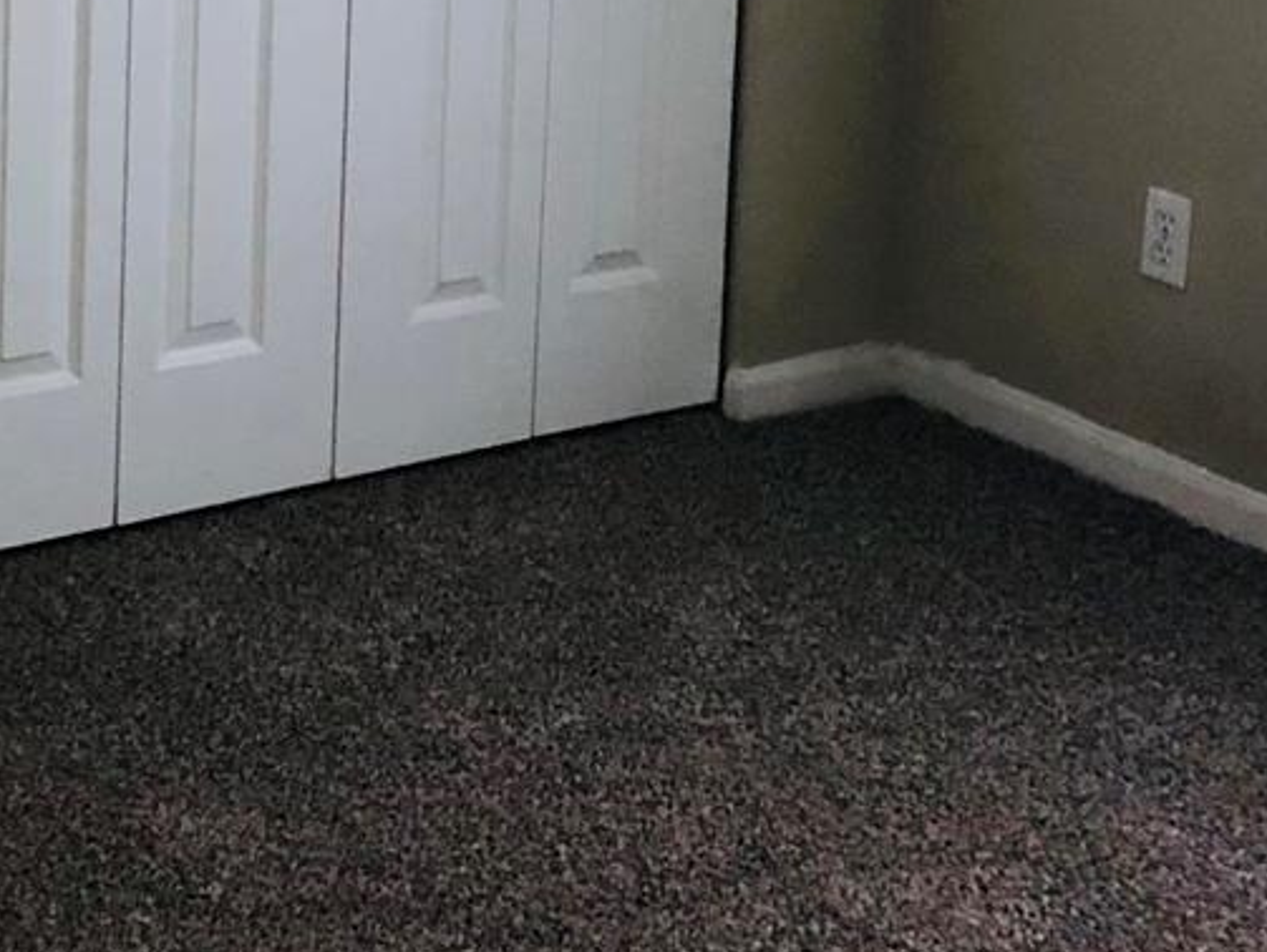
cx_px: 320
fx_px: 3260
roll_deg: -0.4
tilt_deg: -10.8
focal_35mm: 89
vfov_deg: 16.1
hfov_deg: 21.8
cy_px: -141
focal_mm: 4
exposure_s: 1/15
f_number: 1.8
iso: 100
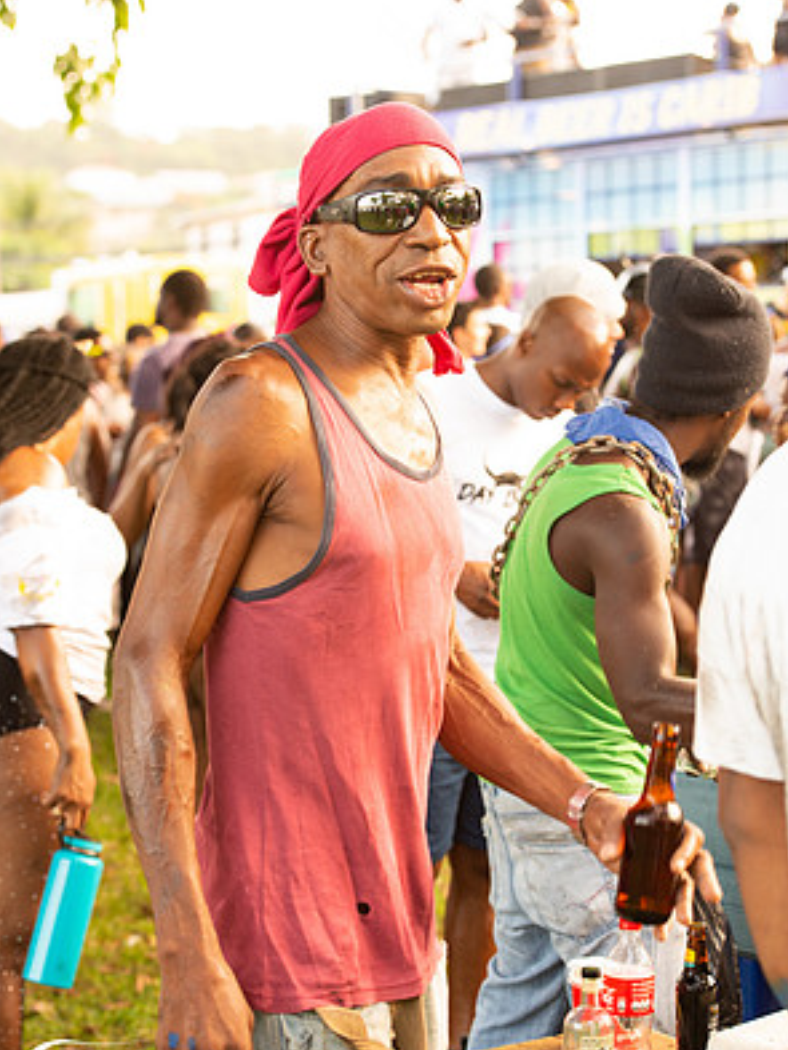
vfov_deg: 25.3
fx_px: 2336
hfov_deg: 19.1
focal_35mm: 77
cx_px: 397
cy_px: 532
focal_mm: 70
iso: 1000
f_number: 5
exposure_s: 1/200
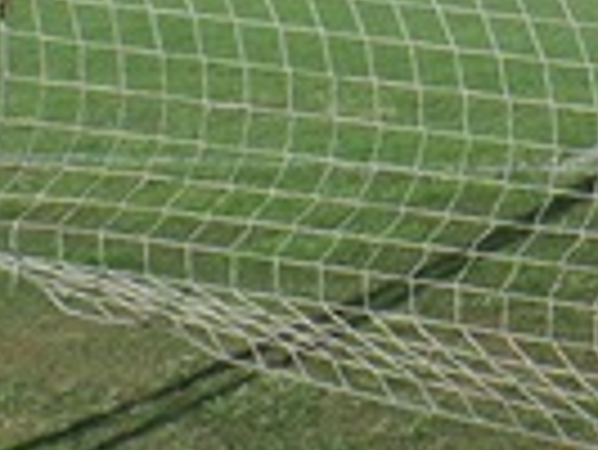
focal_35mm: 104
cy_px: -184
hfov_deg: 17.0
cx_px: 908
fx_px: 1798
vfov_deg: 13.6
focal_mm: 4.1
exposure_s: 1/1500
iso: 100
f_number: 3.5
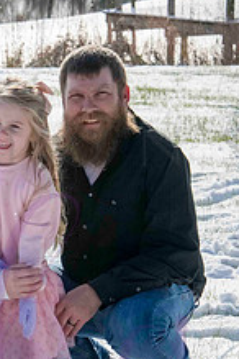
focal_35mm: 175
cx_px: -54
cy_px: 227
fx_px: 1743
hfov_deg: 7.8
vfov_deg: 11.7
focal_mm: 66
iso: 800
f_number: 11
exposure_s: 1/2500
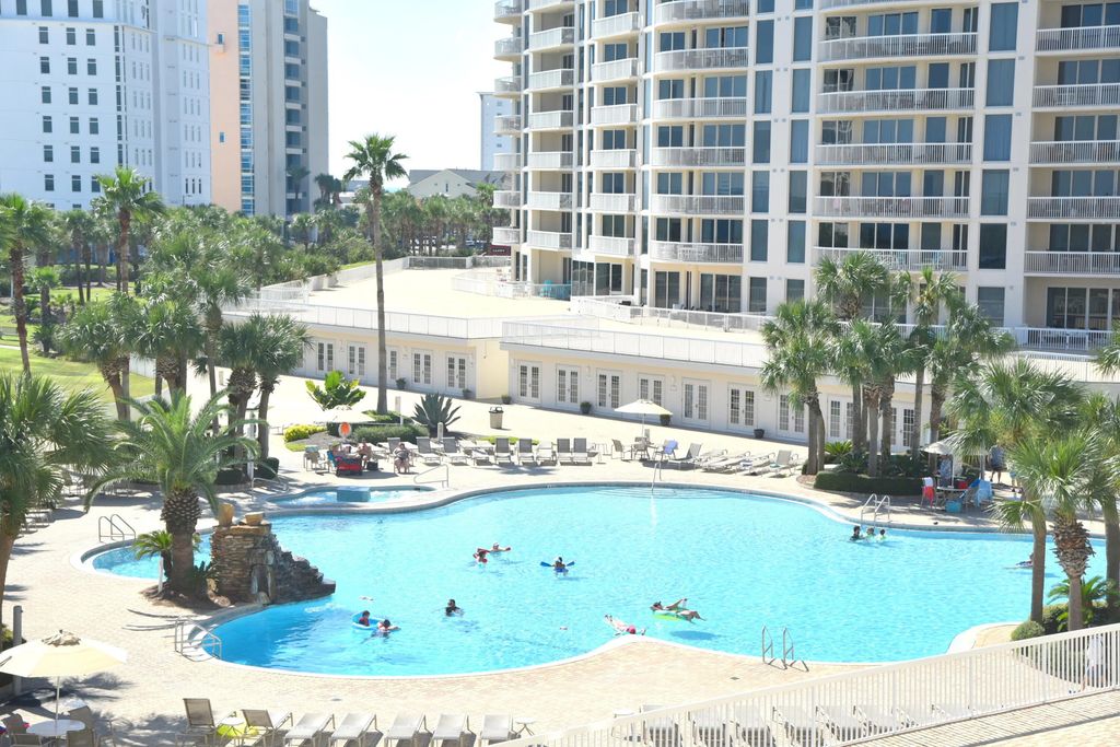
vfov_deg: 20.6
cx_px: 560
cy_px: 374
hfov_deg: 30.5
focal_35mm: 66
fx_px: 2053
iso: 200
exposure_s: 1/400
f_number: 10
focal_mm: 66
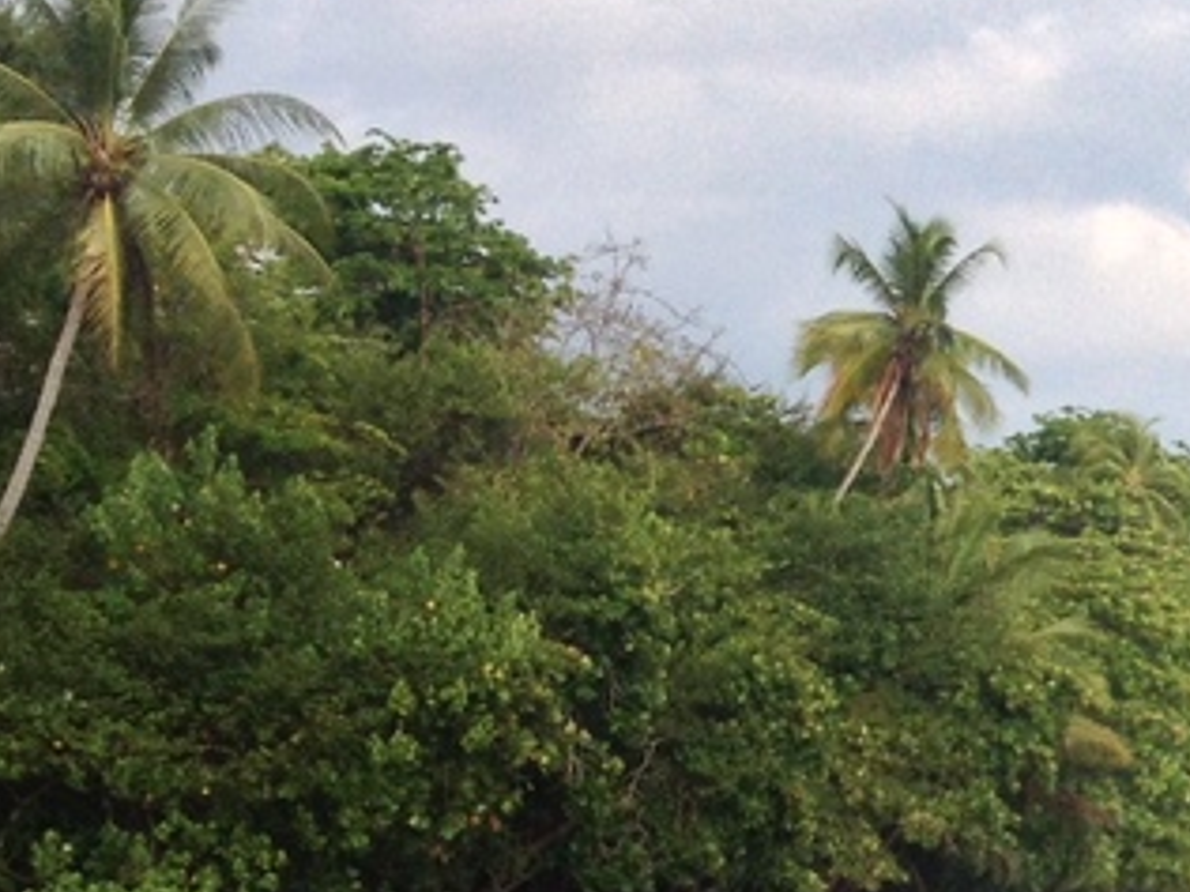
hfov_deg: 13.7
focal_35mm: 133
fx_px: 4572
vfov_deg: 11.1
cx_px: 1921
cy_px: 734
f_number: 2.4
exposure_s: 1/1104
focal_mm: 4.28
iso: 50
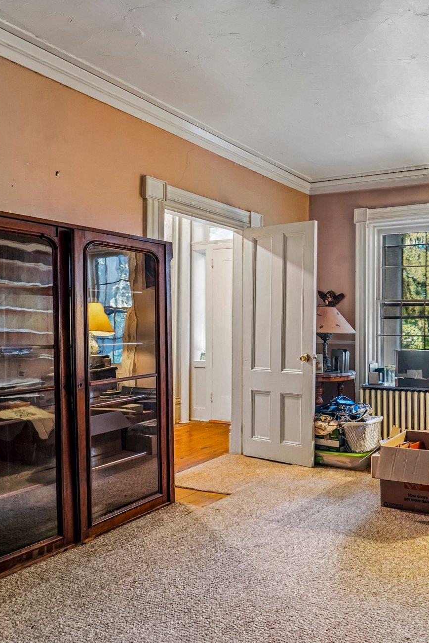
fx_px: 393
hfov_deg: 47.0
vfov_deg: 78.6
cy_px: 318
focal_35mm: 22
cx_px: 435
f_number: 8
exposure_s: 1/4
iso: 400
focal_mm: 14
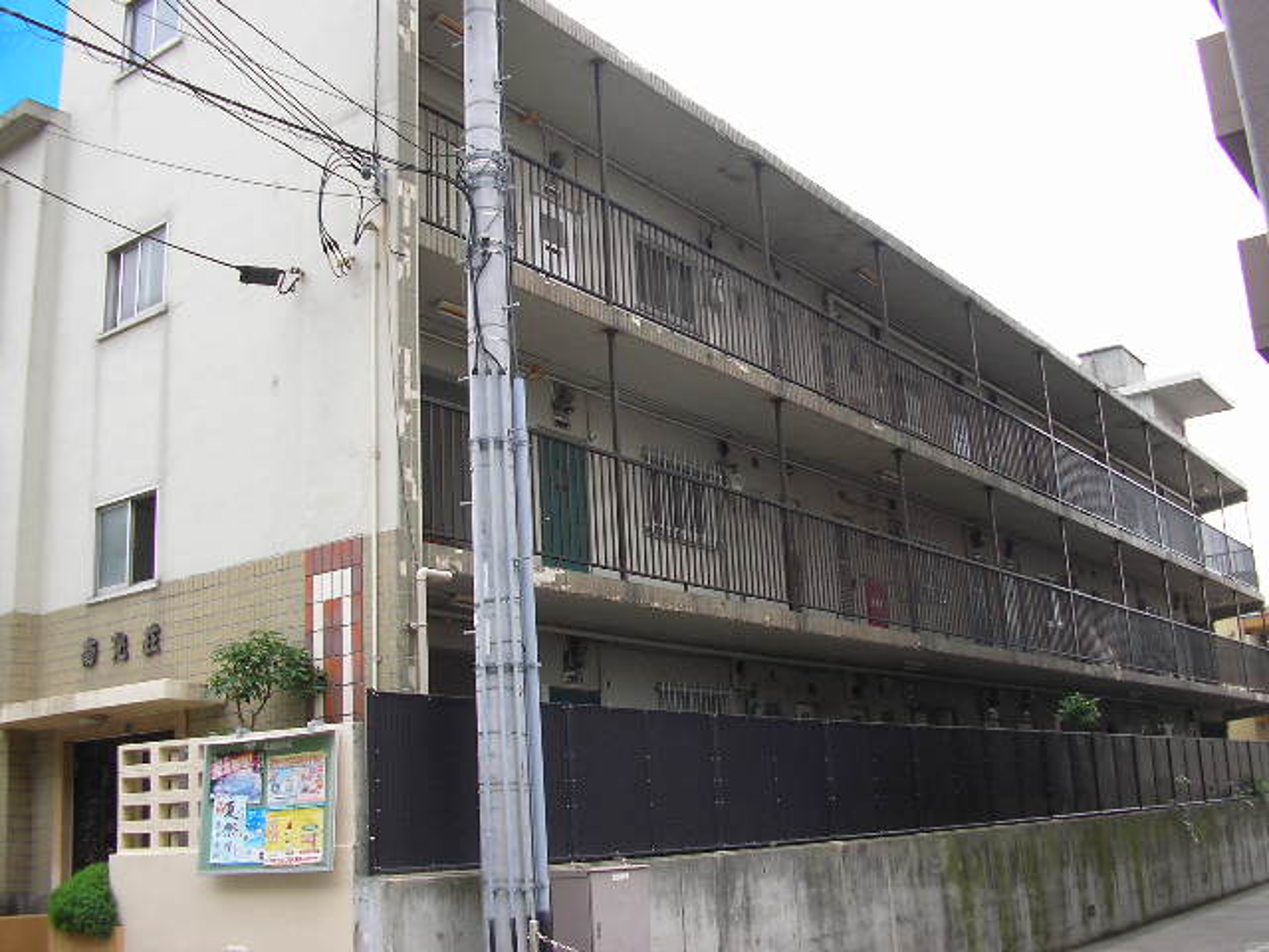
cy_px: 476
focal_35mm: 38
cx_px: 634
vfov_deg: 37.7
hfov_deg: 49.0
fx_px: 1393
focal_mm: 5.8
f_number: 4.1
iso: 71
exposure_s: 1/234
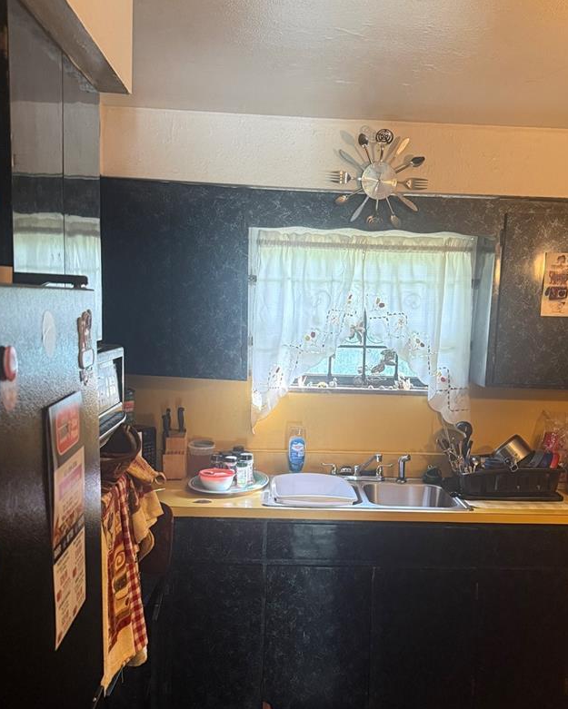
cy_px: 412
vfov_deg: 50.1
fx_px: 756
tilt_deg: -7.5
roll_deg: -1.5
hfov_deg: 41.1
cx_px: 327
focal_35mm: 36
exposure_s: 1/60
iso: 500
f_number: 1.78
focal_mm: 6.76
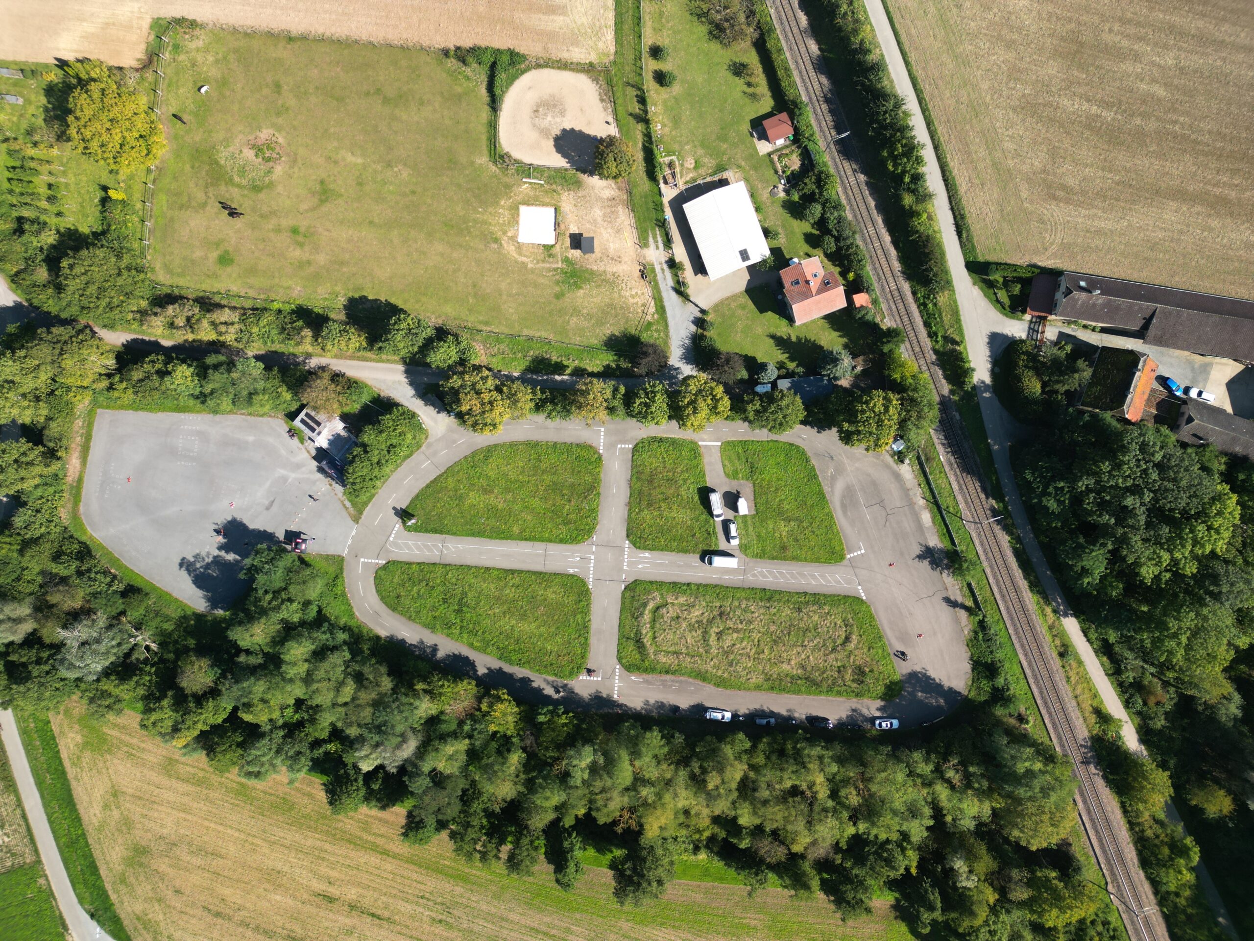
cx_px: 627
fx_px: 869
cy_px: 470
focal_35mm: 24
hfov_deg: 71.6
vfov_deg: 56.8
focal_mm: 6.72
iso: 100
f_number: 1.7
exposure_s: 1/640
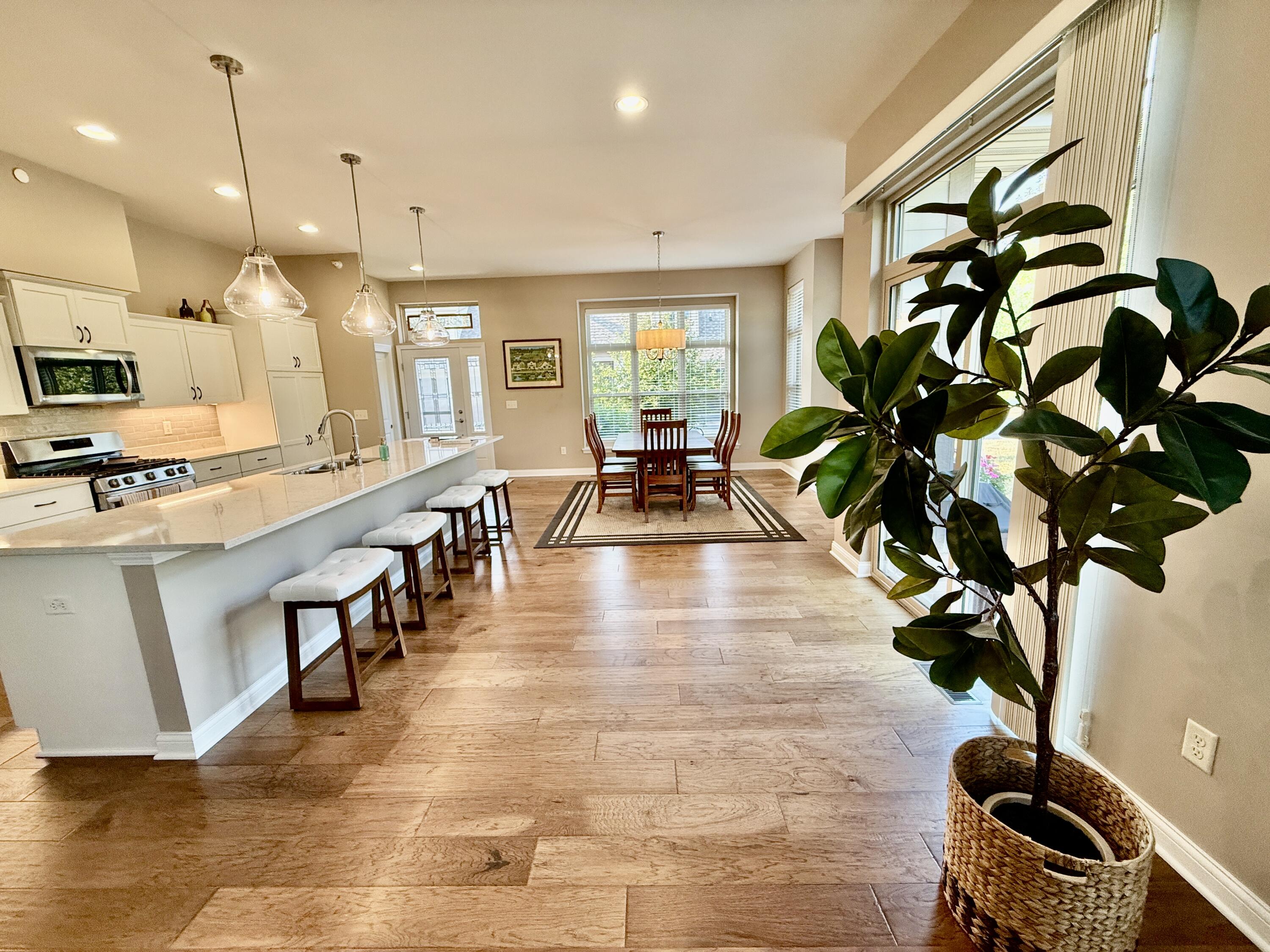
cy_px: 476
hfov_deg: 102.1
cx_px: 635
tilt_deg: -10.5
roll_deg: +1.8
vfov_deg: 85.7
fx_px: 514
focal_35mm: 14
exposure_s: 1/120
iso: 200
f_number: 2.2
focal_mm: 2.22
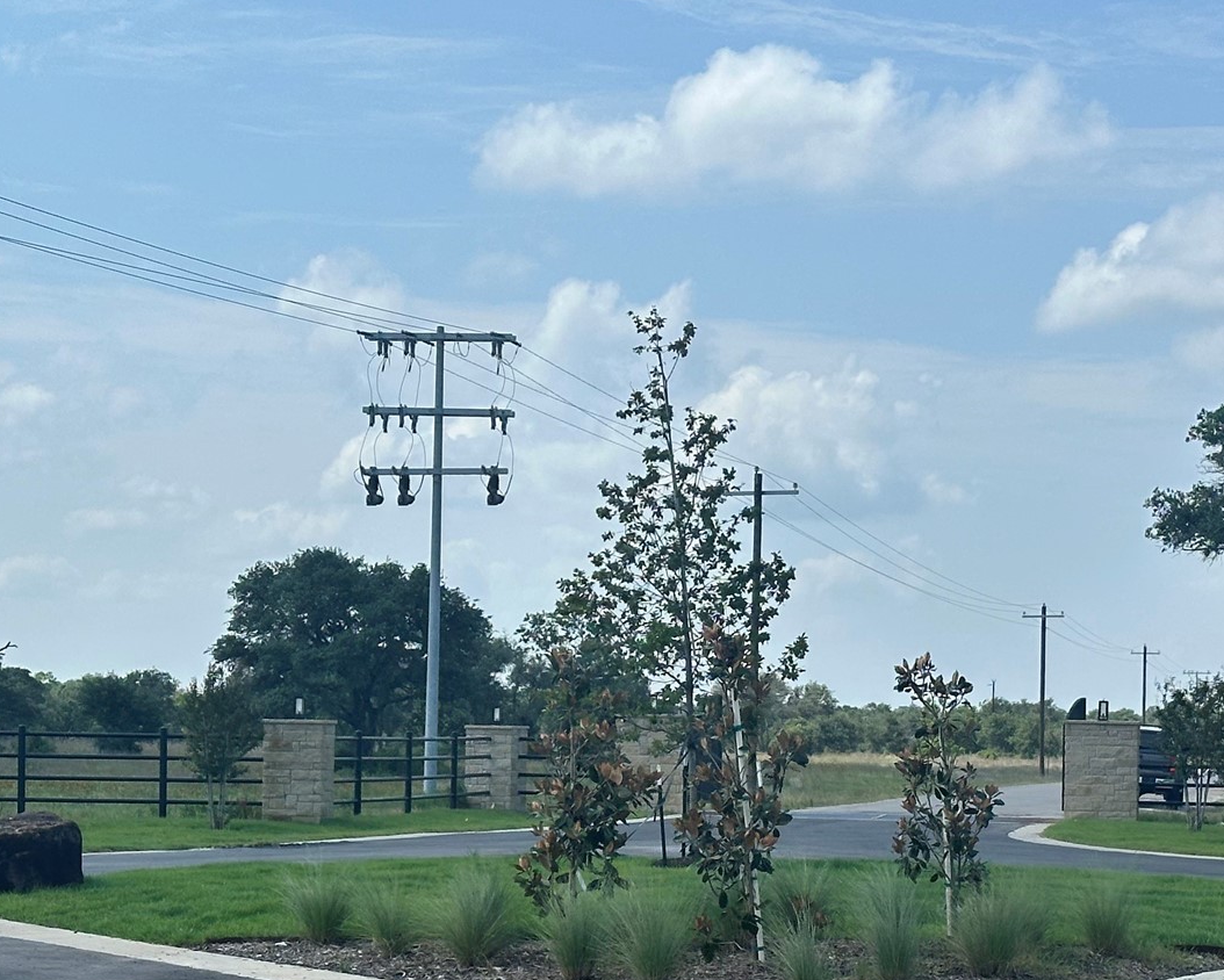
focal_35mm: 91
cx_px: 785
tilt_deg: -1.1
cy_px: 827
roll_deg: -0.9
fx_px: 3298
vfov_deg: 16.7
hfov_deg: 21.0
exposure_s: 1/4785
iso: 64
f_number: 1.78
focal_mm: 6.86
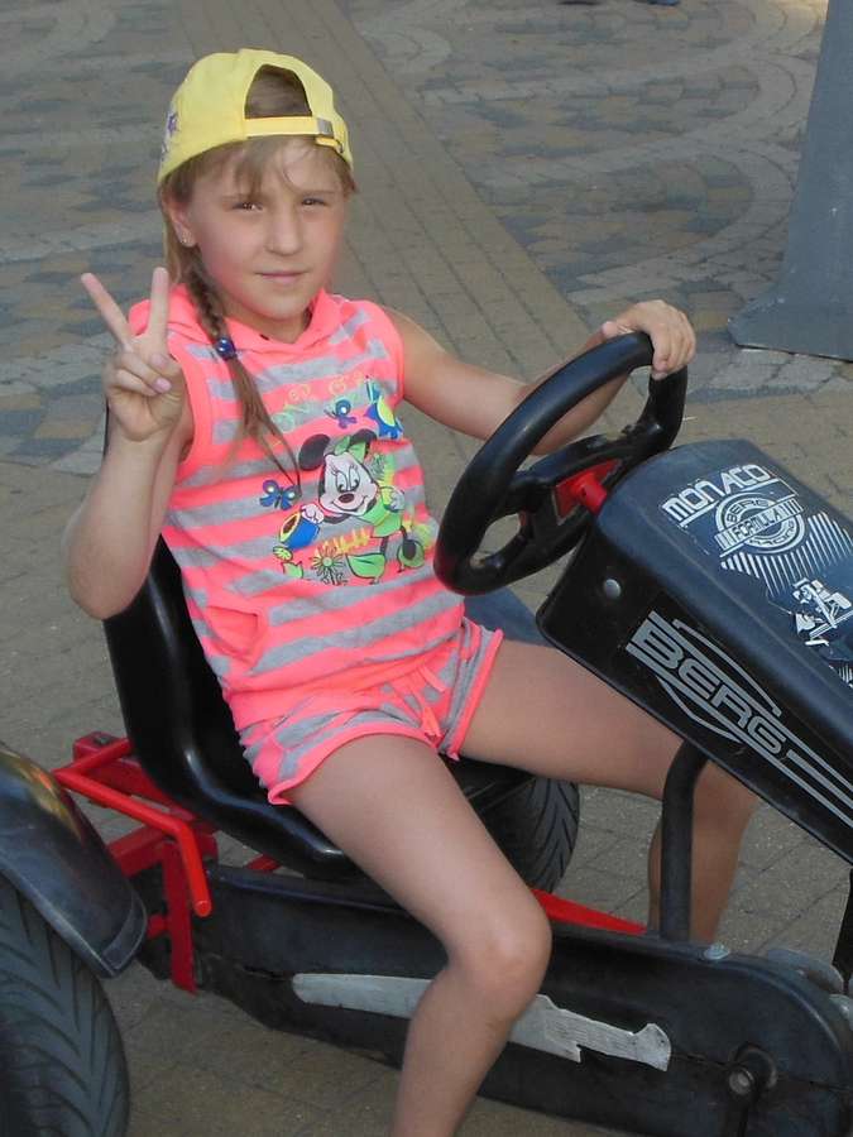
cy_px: 568
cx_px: 426
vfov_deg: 61.7
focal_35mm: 29
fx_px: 953
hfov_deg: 48.2
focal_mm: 5.2
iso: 125
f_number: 3.3
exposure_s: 1/250
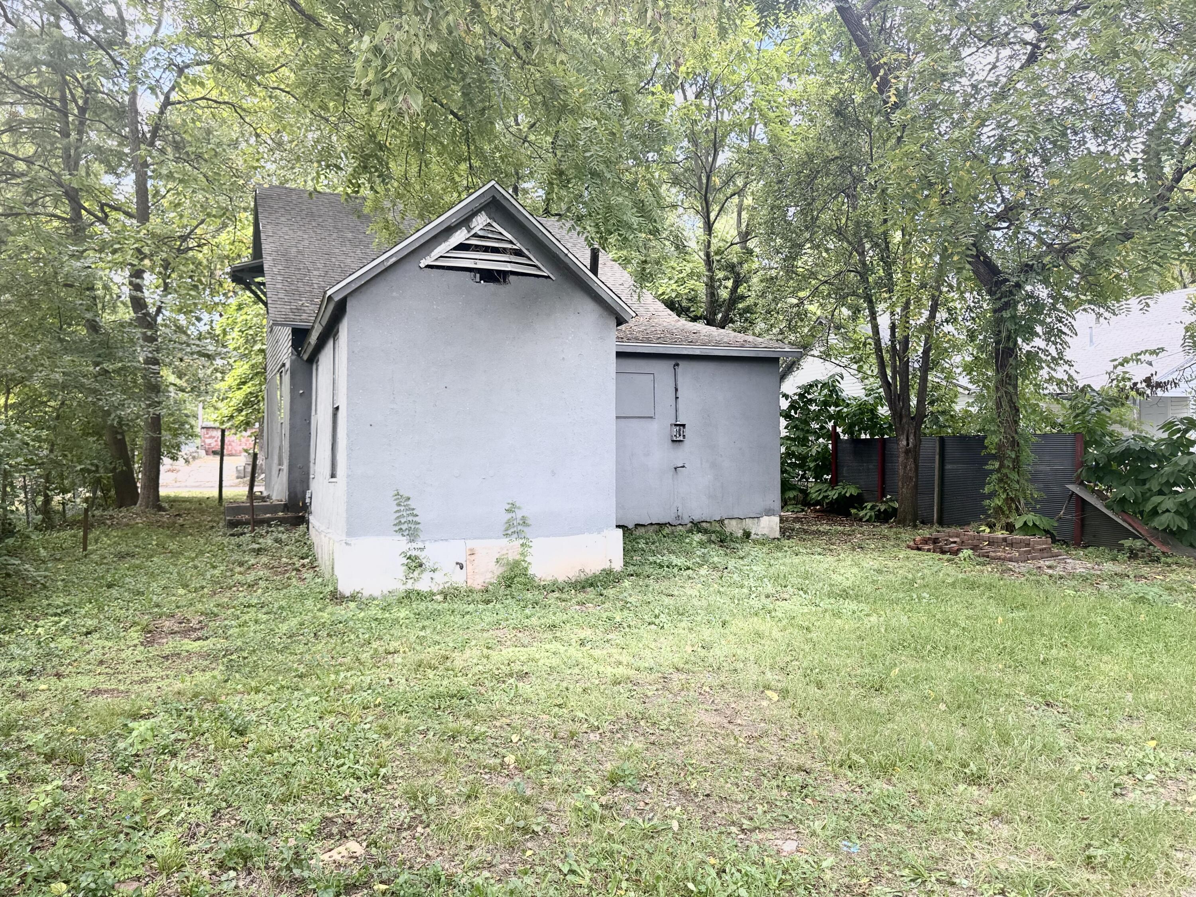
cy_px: 448
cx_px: 598
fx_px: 829
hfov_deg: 71.6
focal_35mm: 24
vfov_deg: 56.8
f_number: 1.78
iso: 100
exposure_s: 1/461
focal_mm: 6.76
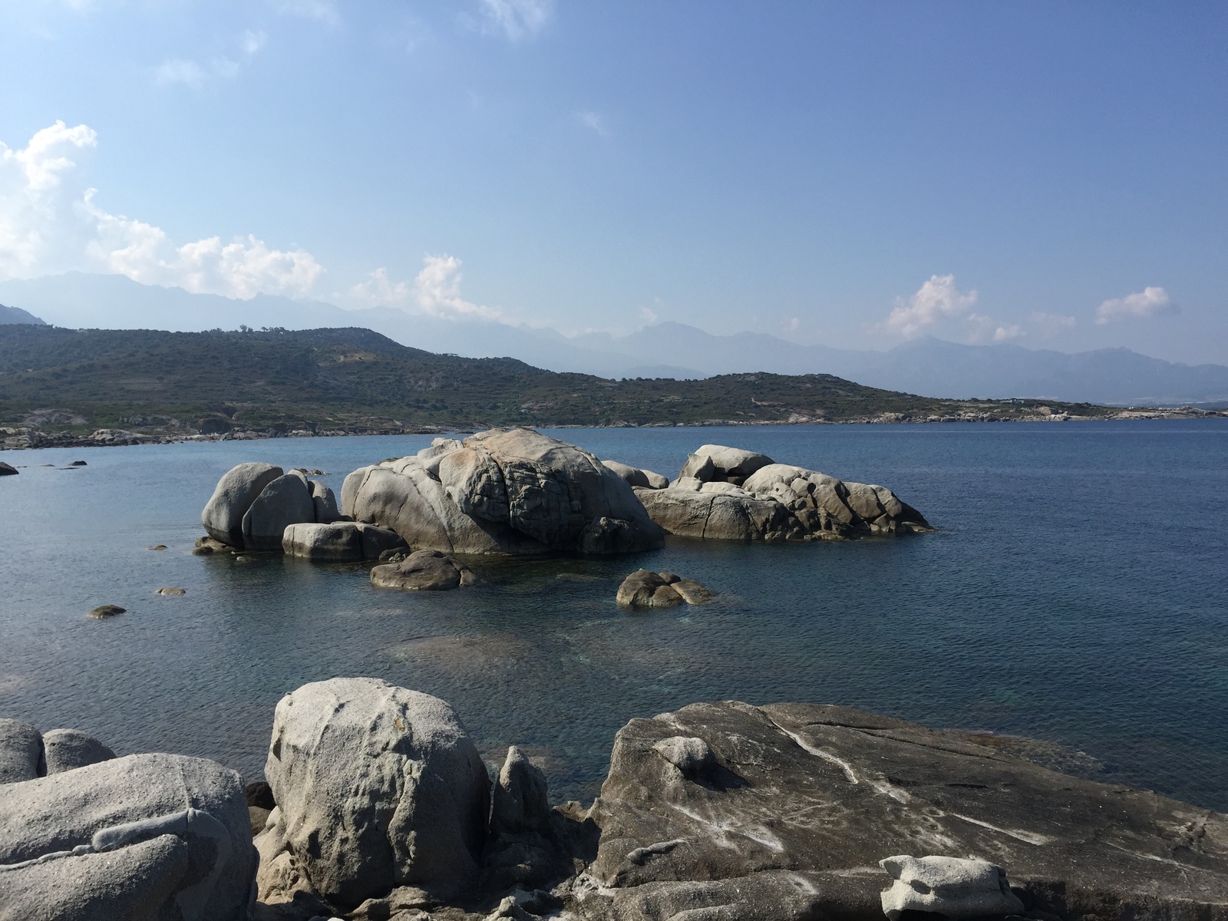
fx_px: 1029
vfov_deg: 48.2
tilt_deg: -2.0
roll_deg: -0.4
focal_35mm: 29
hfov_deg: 61.7
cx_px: 614
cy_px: 460
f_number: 2.2
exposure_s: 1/2825
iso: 32
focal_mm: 4.15
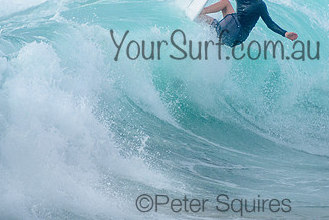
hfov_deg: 1.9
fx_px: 9700
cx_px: 214
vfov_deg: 1.3
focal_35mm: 1061
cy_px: 37
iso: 360
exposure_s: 1/2000
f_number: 5.6
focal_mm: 400
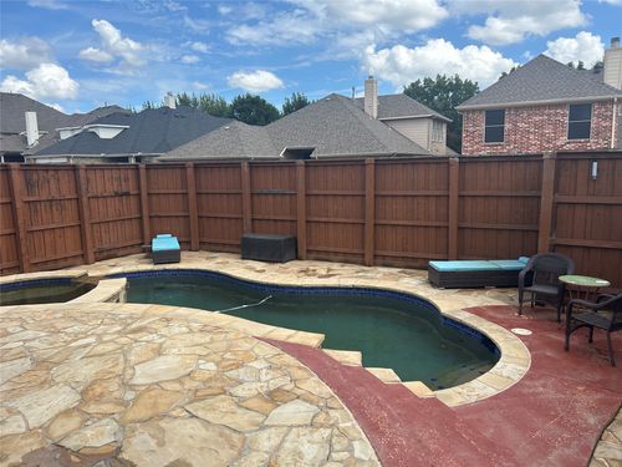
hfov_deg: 67.3
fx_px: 467
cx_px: 311
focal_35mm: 26
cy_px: 234
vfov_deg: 53.1
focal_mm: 5.7
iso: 50
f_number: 1.5
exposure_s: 1/2299
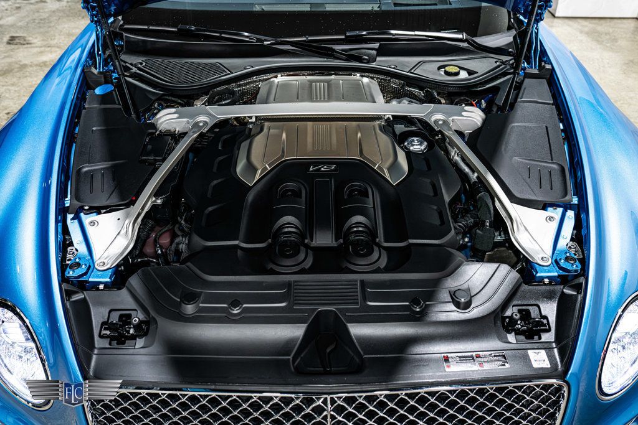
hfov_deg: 57.6
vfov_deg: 40.1
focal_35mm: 33
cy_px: 176
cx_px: 319
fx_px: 581
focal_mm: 28
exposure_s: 1/50
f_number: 4.5
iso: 1600
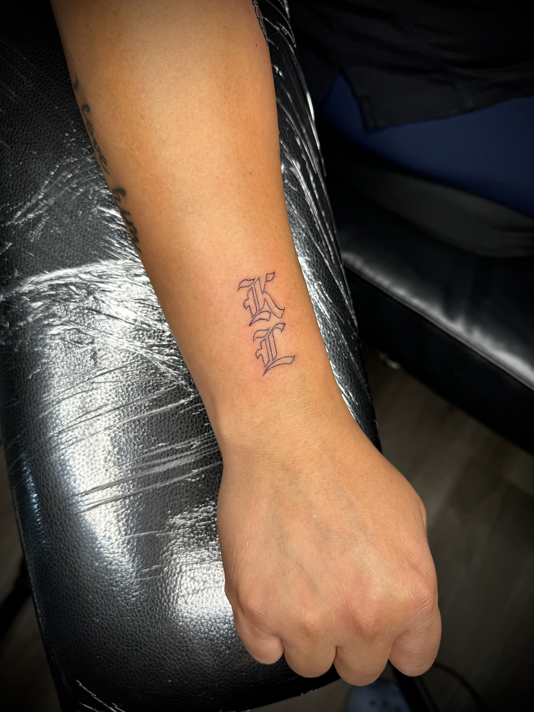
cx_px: 267
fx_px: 494
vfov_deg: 71.6
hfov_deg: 56.8
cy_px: 356
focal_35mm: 24
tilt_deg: -71.0
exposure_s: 1/120
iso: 64
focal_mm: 6.76
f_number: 1.78
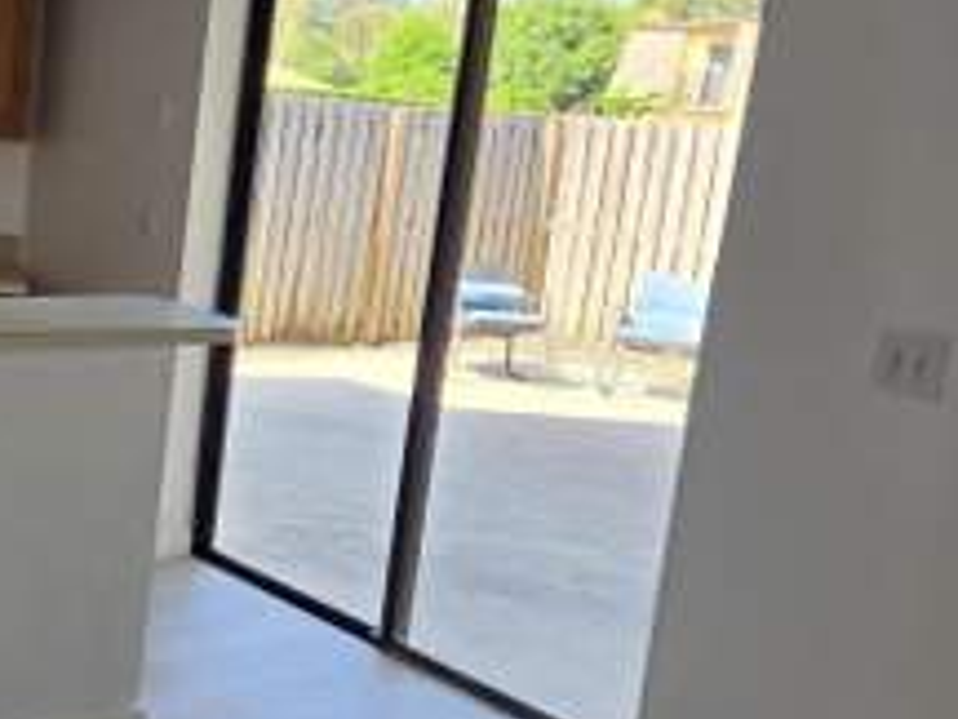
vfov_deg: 28.6
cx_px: -22
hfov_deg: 33.9
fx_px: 1411
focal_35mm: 51
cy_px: 360
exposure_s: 1/180
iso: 50
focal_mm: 5.4
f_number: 1.8
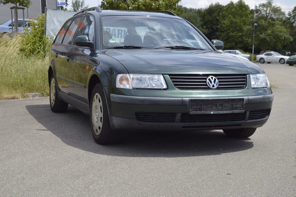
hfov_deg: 33.4
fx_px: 493
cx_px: 148
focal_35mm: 60
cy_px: 98
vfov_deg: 22.6
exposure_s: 1/250
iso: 100
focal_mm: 40
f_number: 8
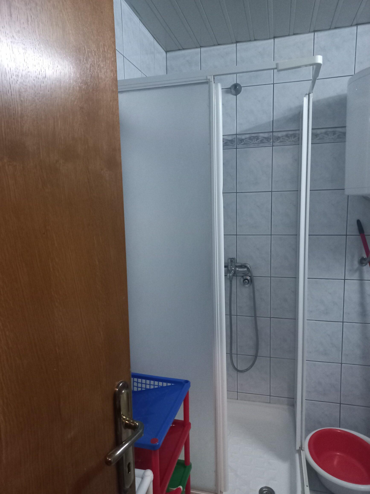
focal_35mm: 25
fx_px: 356
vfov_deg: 69.4
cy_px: 247
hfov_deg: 54.9
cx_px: 185
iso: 640
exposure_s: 1/25
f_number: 1.8
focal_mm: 4.6
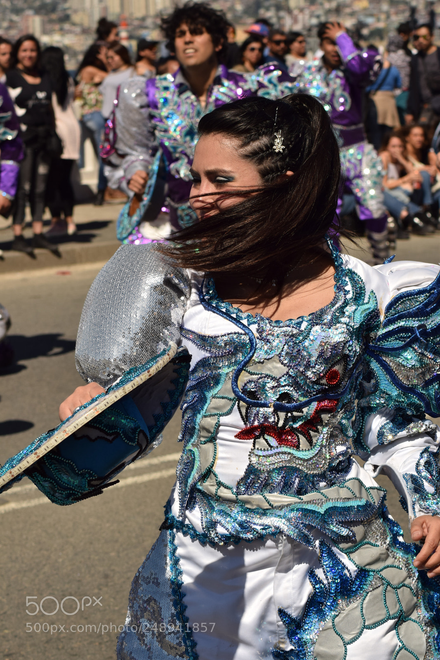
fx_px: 1924
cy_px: 330
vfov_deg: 19.5
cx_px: 220
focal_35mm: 105
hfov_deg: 13.0
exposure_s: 1/1000
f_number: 11
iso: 200
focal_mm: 70
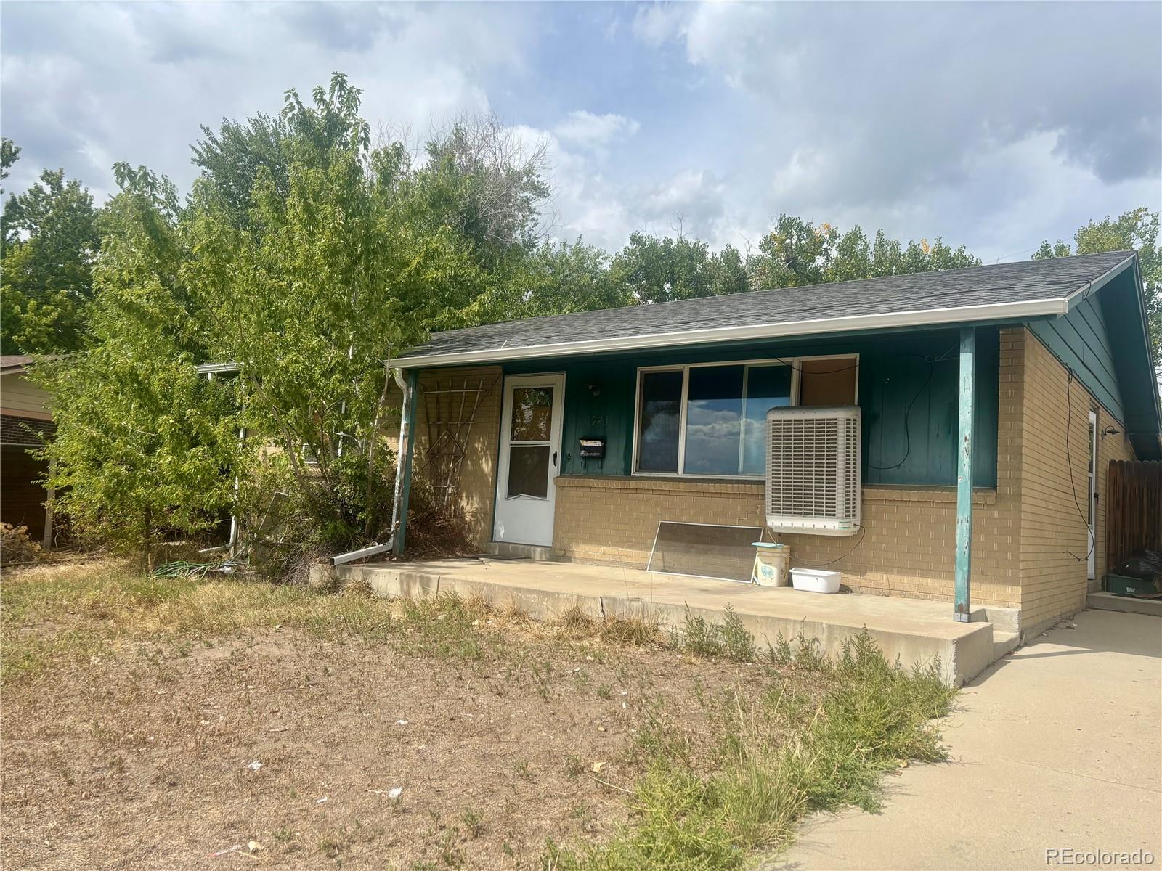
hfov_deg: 67.3
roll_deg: -3.9
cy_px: 436
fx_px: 873
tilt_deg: +4.6
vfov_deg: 53.1
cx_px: 581
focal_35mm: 26
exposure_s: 1/3788
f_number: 1.6
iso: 50
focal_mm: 5.96
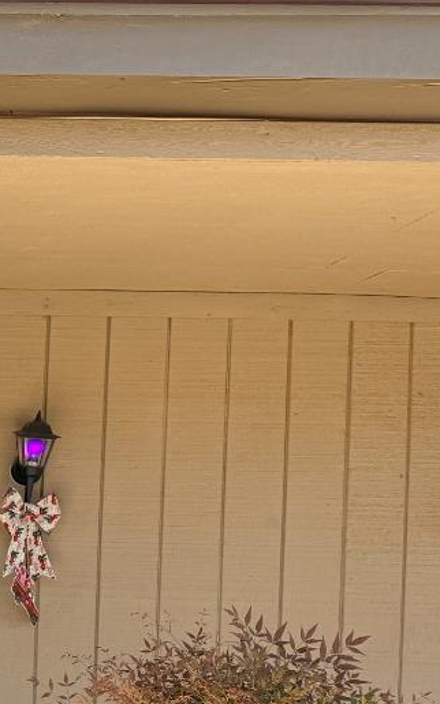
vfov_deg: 27.1
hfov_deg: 15.3
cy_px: 605
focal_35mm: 74
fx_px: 1421
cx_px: -335
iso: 100
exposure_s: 1/1106
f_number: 1.78
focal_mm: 6.76
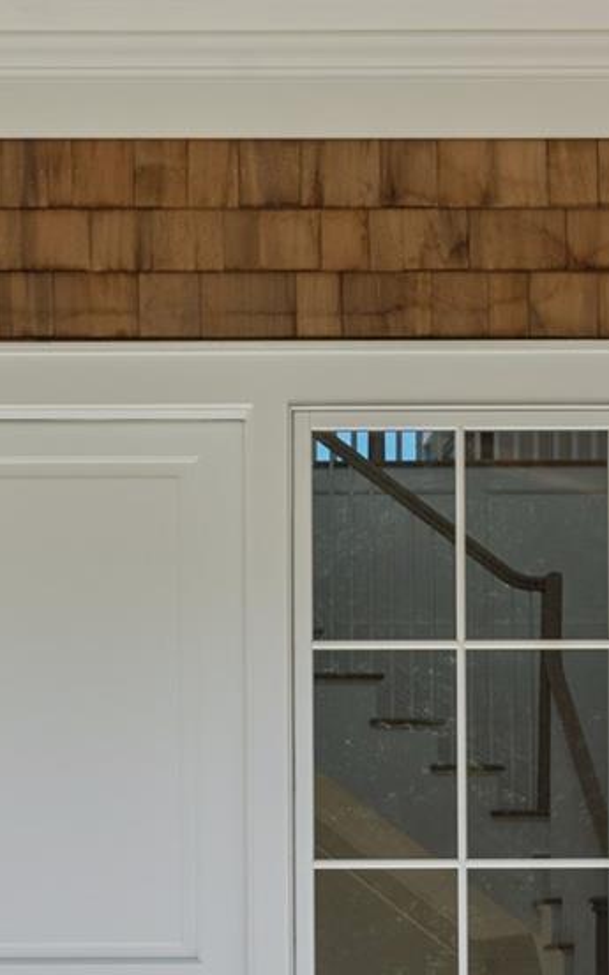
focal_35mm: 102
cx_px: 42
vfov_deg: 19.8
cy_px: 965
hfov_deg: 12.7
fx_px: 2709
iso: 100
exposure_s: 1/125
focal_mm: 27
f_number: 10
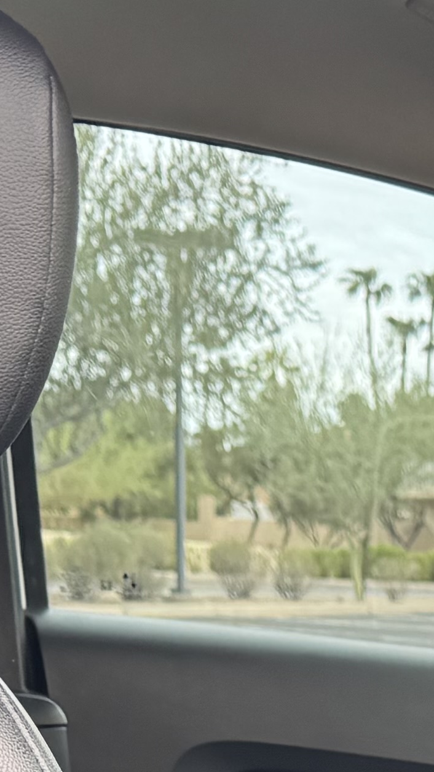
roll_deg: -1.9
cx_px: 668
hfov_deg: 9.9
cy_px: 1248
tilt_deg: -15.7
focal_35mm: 119
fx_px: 2434
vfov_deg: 16.1
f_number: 1.78
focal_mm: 6.76
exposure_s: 1/182
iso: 64
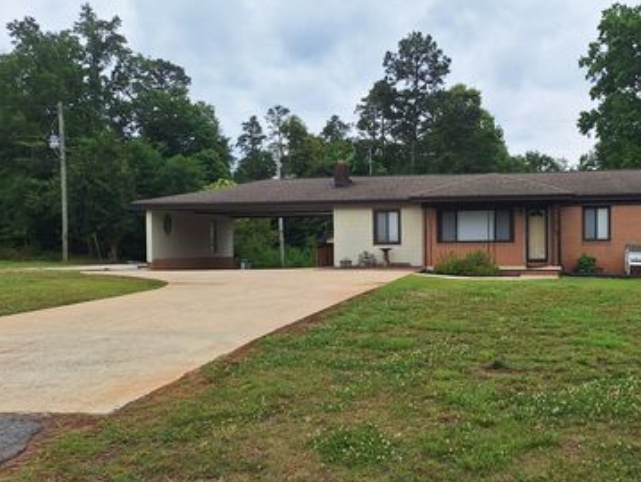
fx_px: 593
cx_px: 427
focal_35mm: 32
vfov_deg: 44.2
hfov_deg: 55.6
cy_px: 253
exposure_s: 1/3236
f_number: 1.8
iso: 40
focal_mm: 5.54
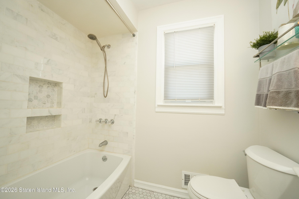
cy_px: 100
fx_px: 131
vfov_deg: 74.6
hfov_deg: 97.6
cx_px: 150
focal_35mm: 16
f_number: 4.5
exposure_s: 1/125
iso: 1250
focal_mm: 10.5
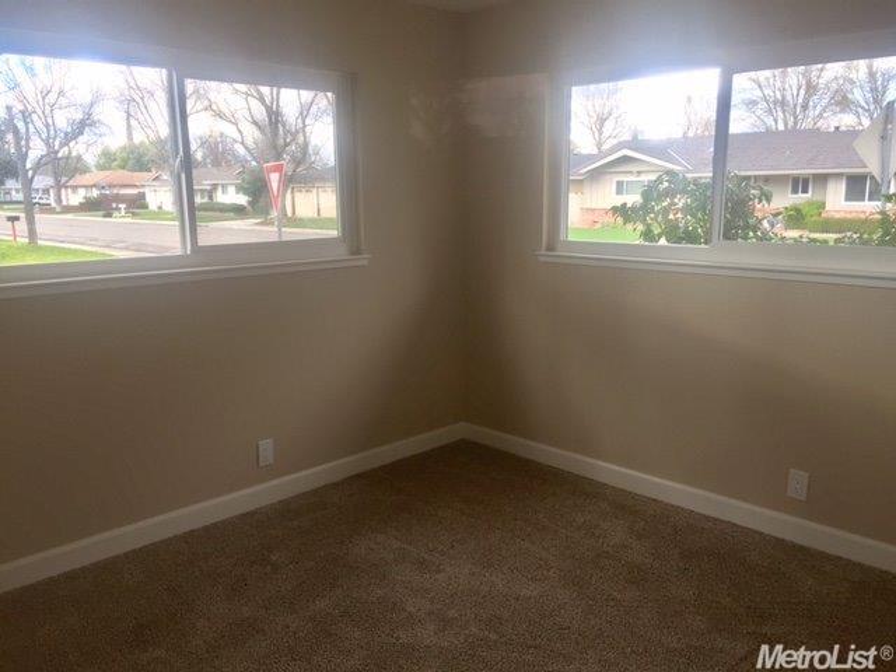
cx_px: 448
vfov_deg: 48.2
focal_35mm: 29
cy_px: 336
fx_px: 751
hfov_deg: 61.7
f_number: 2.2
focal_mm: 4.15
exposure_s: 1/60
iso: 40
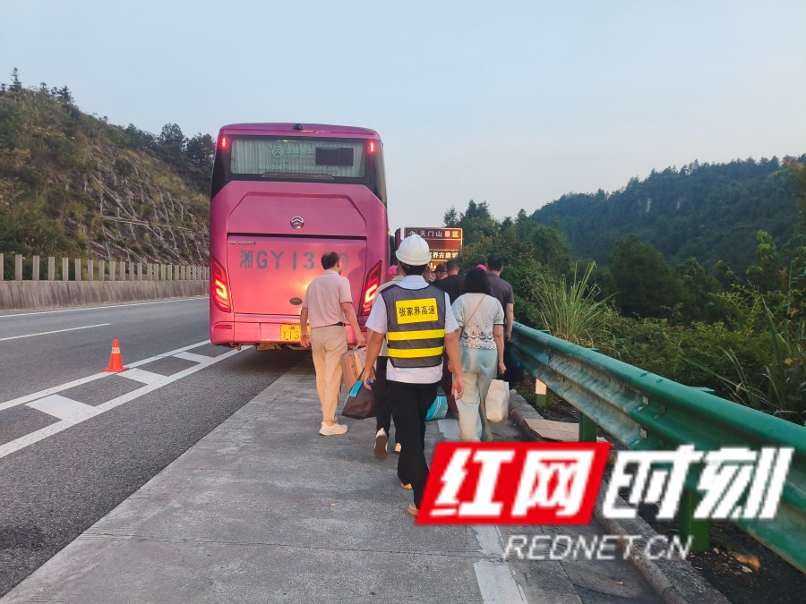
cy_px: 302
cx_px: 403
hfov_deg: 67.3
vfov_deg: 53.1
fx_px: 605
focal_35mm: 26
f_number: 1.5
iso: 250
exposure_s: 1/50
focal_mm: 4.94
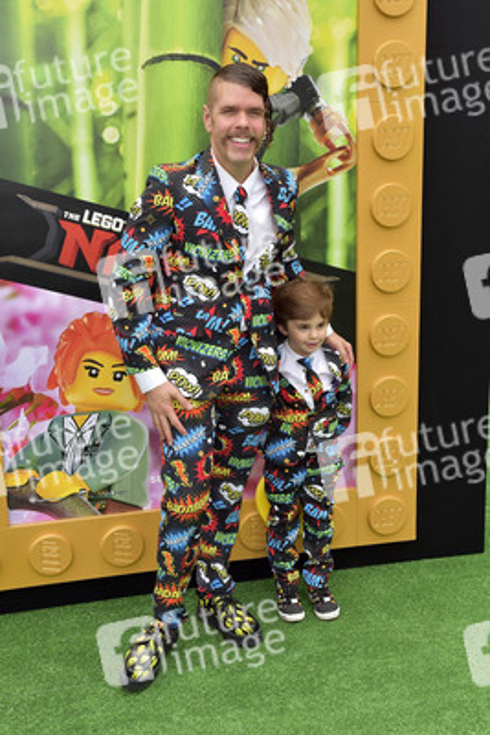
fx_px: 897
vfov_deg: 44.5
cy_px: 368
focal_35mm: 44
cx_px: 245
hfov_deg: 30.5
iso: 400
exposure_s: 1/320
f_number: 6.3
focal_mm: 44
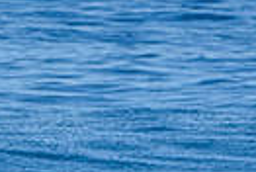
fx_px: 23598
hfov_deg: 0.6
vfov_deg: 0.4
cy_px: 296
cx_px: -2
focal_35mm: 3311
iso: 320
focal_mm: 500
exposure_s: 1/2000
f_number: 5.6
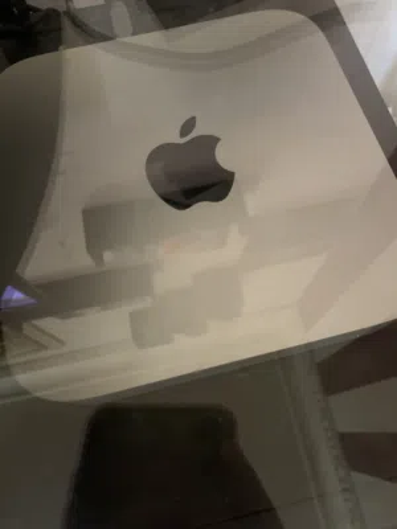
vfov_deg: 67.3
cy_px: 264
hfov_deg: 53.1
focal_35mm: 26
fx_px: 398
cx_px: 198
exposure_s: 1/25
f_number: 1.8
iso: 800
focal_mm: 4.25
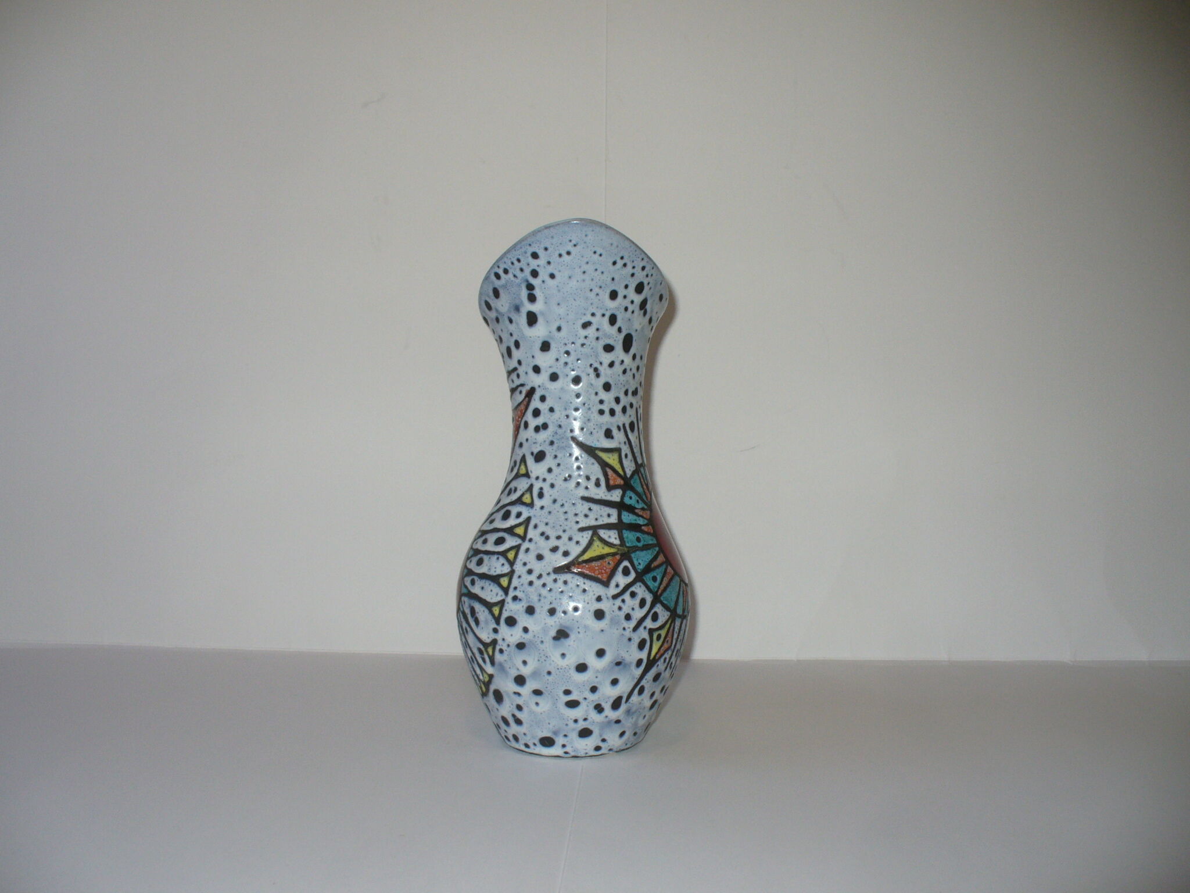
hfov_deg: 50.1
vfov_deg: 38.7
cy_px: 446
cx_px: 595
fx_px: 1272
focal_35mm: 37
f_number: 2.8
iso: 100
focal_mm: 6.1
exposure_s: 1/30
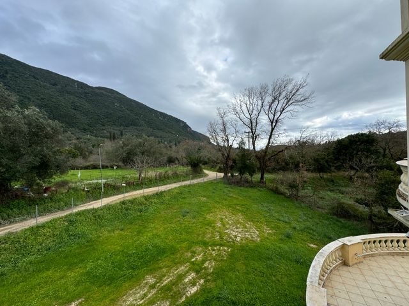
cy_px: 153
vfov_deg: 85.7
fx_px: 165
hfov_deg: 102.1
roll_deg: +3.0
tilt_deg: +0.5
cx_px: 204
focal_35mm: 14
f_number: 2.2
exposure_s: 1/756
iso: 50
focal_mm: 2.22
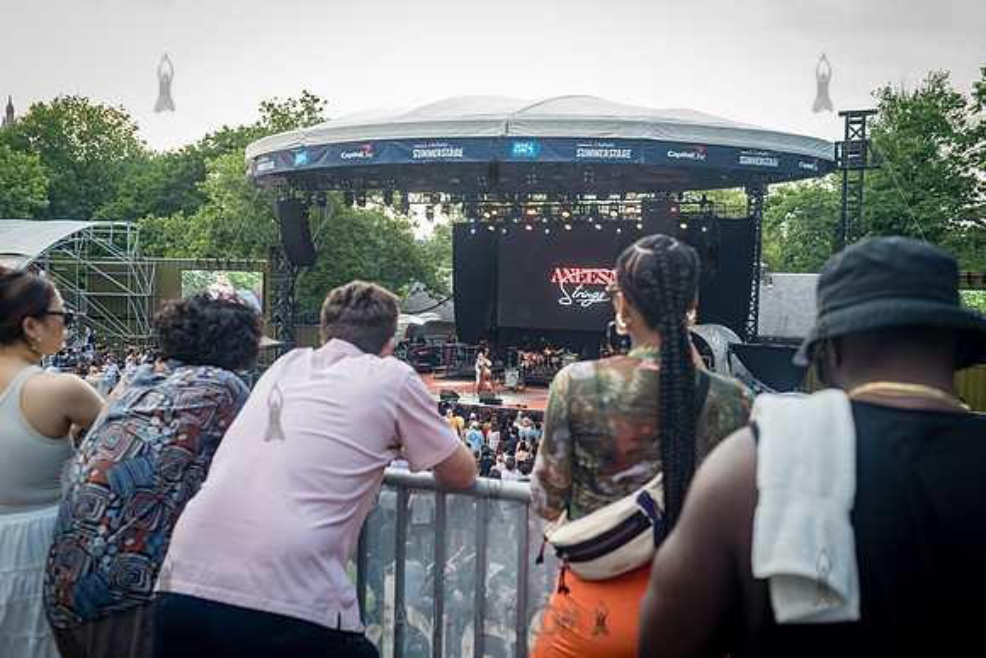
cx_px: 493
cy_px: 329
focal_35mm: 35
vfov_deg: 37.9
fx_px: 959
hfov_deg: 54.4
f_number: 3.5
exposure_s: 1/320
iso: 800
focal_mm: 35
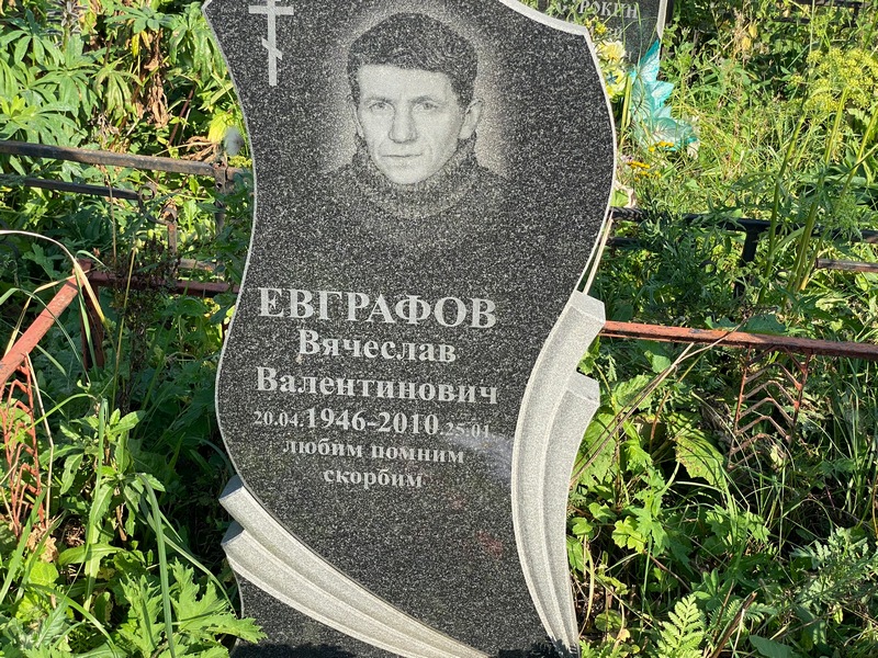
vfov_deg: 28.0
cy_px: 329
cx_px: 439
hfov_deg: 36.8
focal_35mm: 52
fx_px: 1319
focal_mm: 6
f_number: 2
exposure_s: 1/558
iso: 20
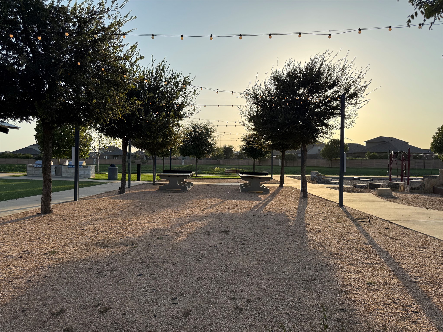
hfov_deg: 71.6
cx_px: 222
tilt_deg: -0.4
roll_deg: -0.8
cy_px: 166
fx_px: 307
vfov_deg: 56.8
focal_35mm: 24
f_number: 1.78
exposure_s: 1/4673
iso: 80
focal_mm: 6.76
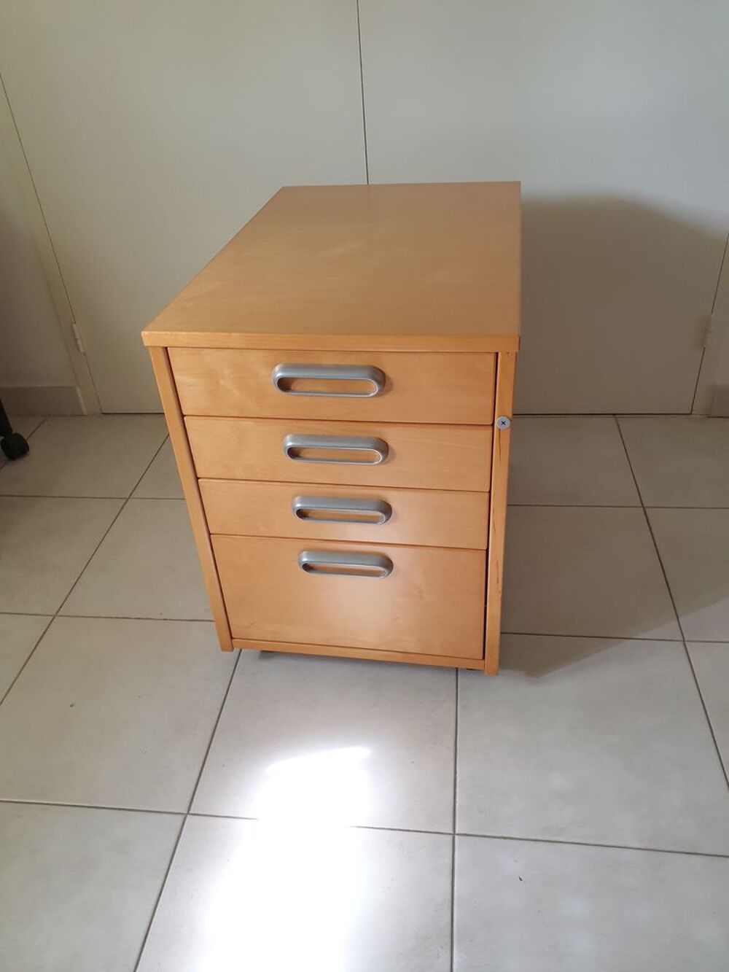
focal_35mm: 26
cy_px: 486
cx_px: 364
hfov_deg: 53.1
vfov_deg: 67.3
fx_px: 730
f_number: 2.4
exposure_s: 1/50
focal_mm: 4.3
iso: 320
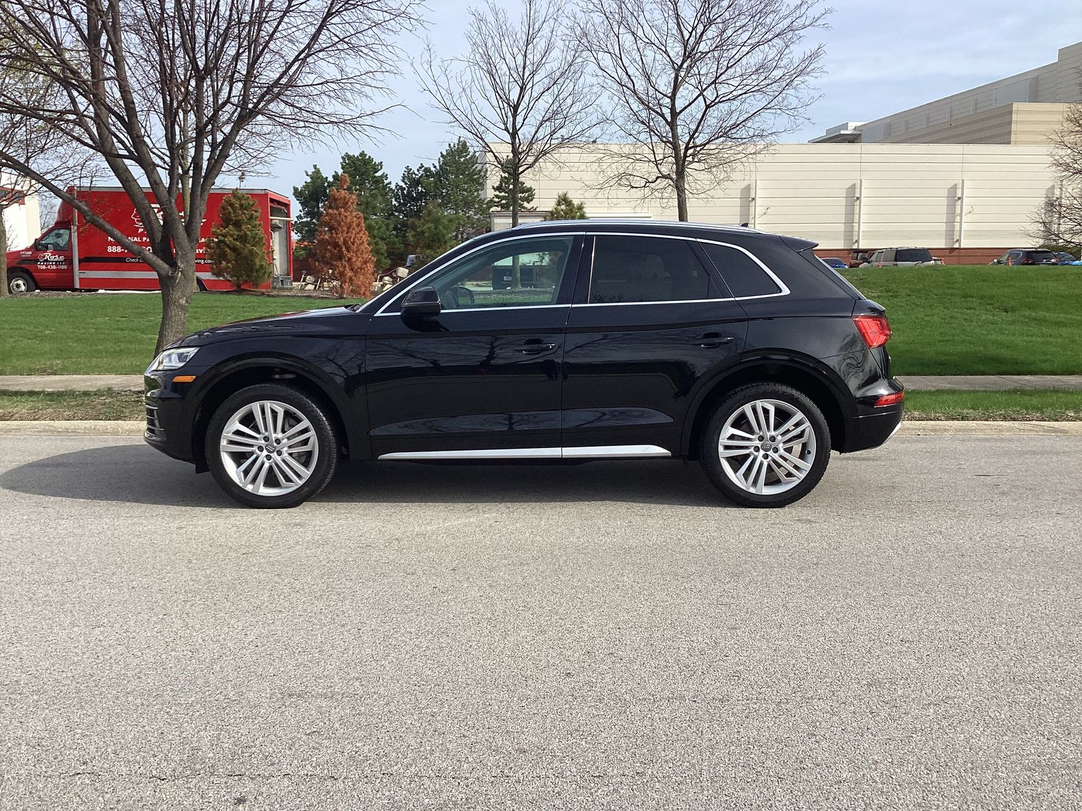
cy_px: 406
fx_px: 969
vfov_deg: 45.4
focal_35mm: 31
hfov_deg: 58.4
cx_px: 541
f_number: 2.4
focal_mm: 3.3
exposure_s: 1/1217
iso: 25
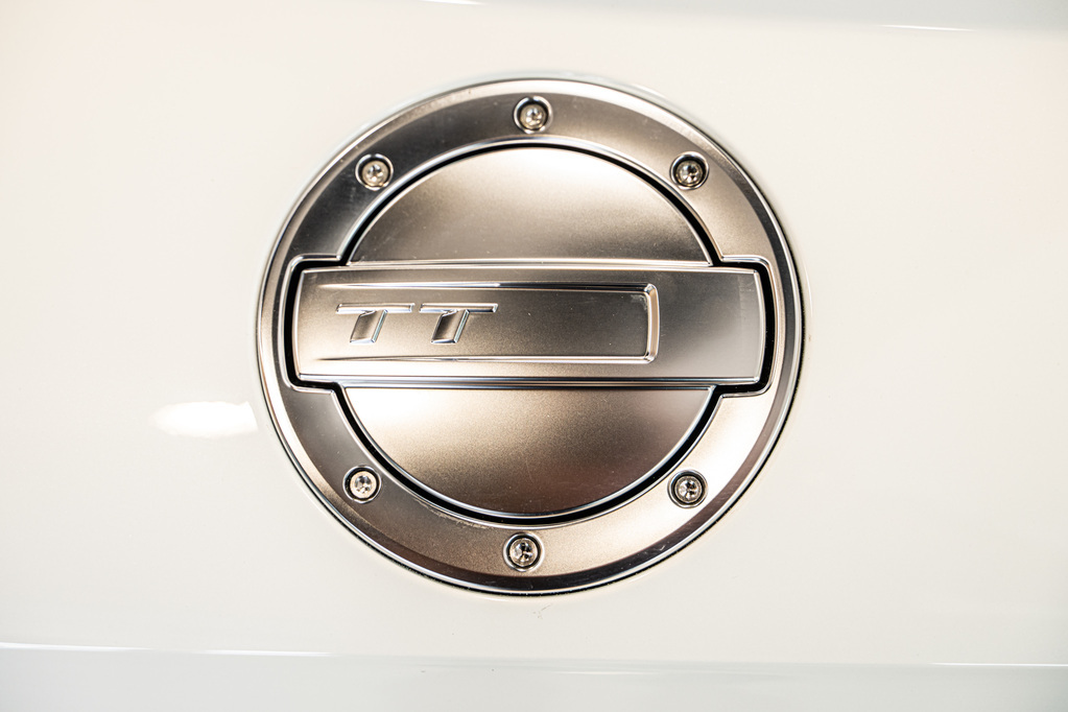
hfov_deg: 35.1
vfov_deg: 23.8
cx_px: 534
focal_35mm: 57
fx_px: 1691
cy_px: 356
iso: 400
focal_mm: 57
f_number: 2.8
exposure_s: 1/125
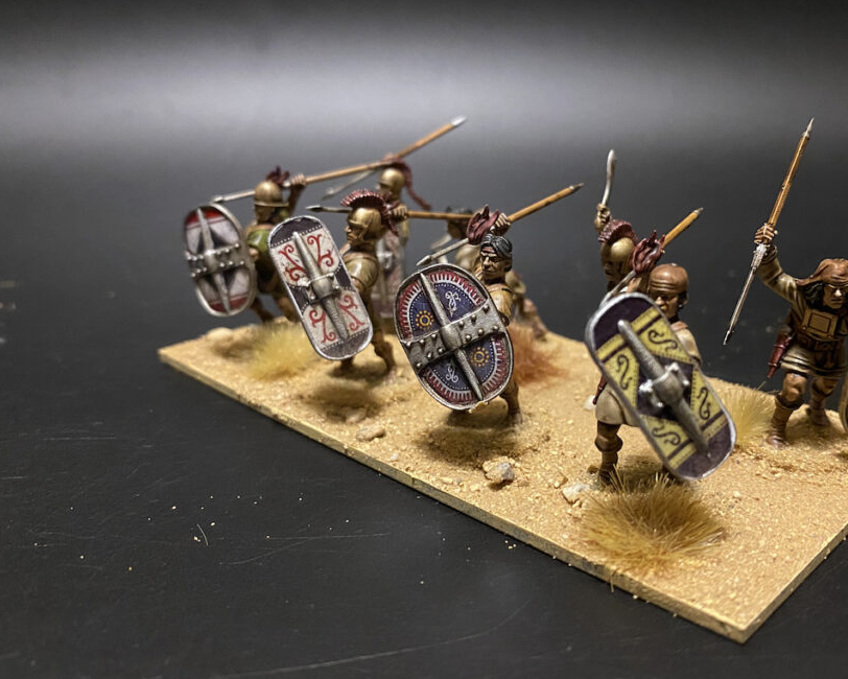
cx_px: 490
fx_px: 803
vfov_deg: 45.8
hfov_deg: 55.4
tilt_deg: -19.8
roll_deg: -0.1
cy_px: 341
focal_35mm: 32
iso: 640
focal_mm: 4.25
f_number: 1.8
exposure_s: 1/25
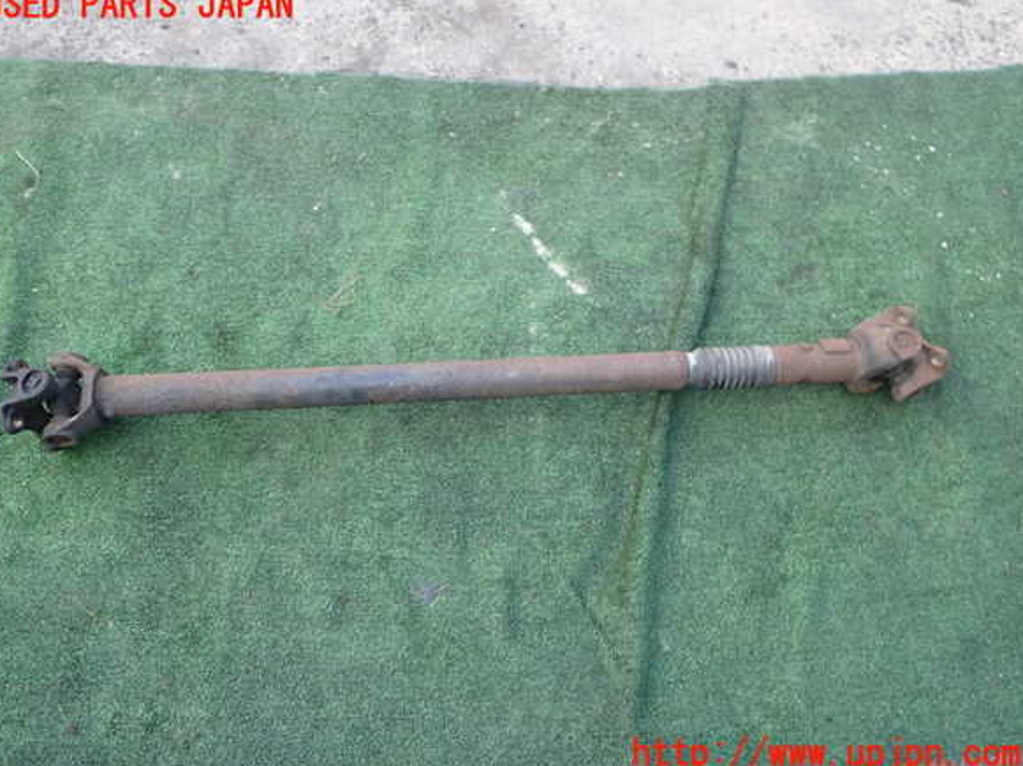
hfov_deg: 58.4
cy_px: 380
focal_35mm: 31
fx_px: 916
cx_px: 502
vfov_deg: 45.4
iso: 100
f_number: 2.3
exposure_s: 1/200
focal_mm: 5.4
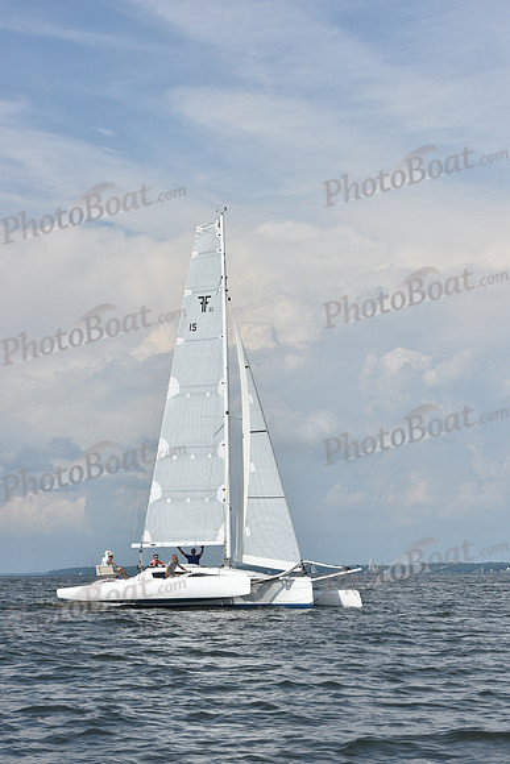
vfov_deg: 22.1
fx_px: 1954
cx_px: 255
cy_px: 382
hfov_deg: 14.9
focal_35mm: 92
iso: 320
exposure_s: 1/1250
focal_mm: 92
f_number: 11
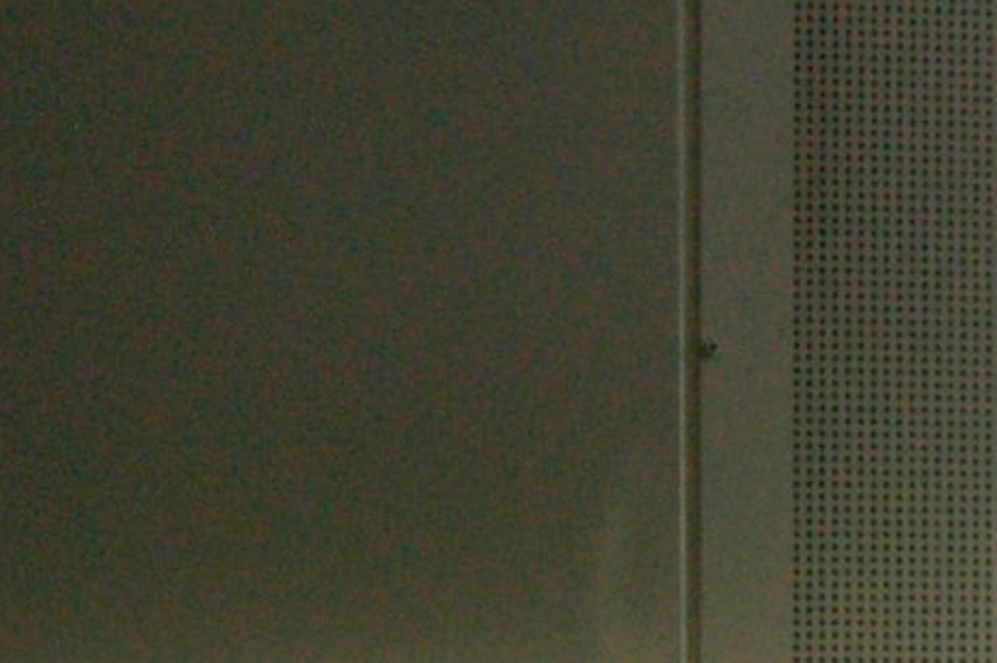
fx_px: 4316
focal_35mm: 156
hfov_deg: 12.0
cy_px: 847
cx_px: 1860
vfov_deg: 8.7
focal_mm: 24
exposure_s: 1/125
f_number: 2.8
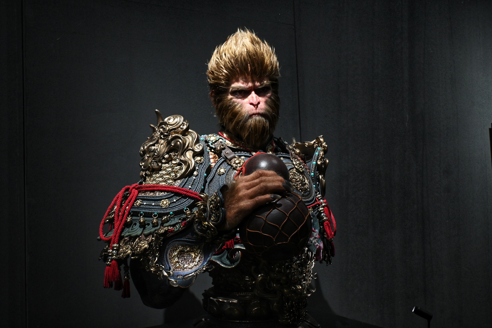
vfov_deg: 36.2
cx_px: 246
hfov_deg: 52.2
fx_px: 502
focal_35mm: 37
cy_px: 164
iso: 1250
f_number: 11
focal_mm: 24.5
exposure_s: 1/4
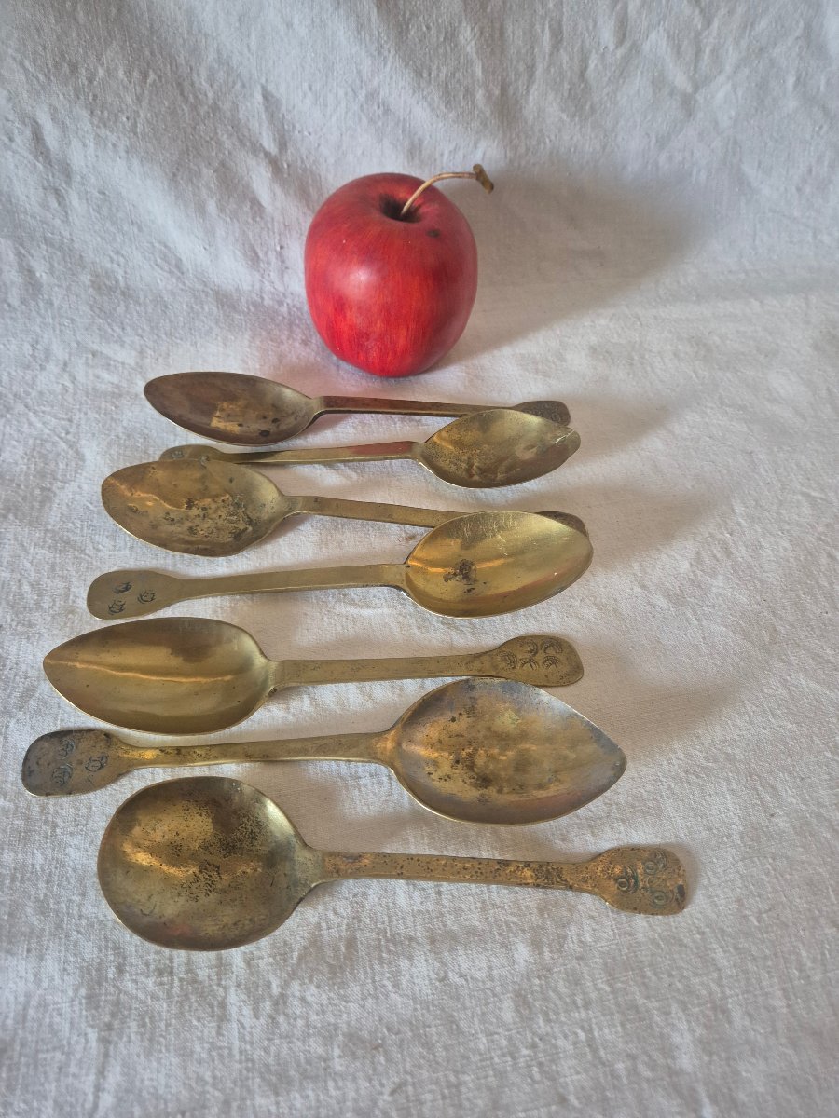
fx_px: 743
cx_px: 420
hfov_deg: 58.9
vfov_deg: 73.9
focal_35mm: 23
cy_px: 559
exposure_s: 1/100
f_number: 1.8
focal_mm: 5.4
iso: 800
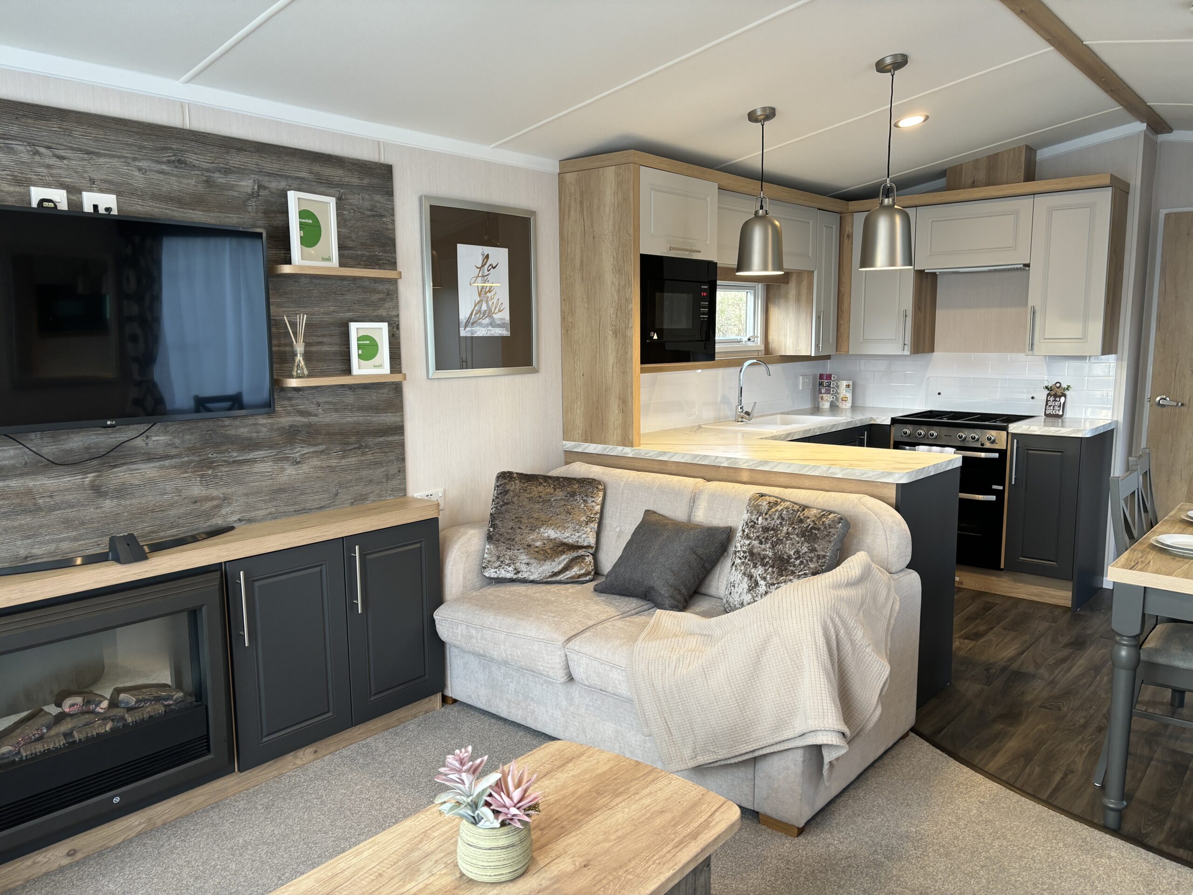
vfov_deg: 53.1
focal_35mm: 26
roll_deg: +0.5
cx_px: 596
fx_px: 896
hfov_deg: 67.3
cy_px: 448
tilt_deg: -8.1
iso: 80
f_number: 1.6
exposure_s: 1/50
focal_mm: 5.96
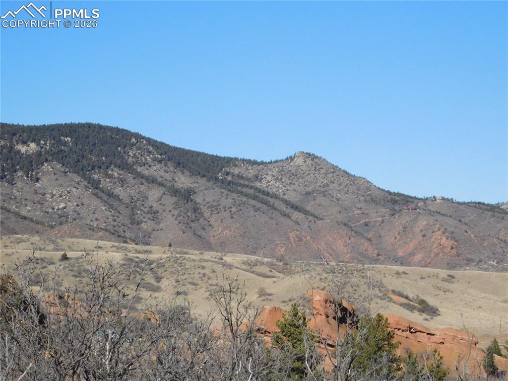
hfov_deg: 19.8
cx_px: 254
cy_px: 190
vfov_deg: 14.9
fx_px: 1452
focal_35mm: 99
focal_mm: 17.6
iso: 800
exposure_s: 1/1500
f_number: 9.2
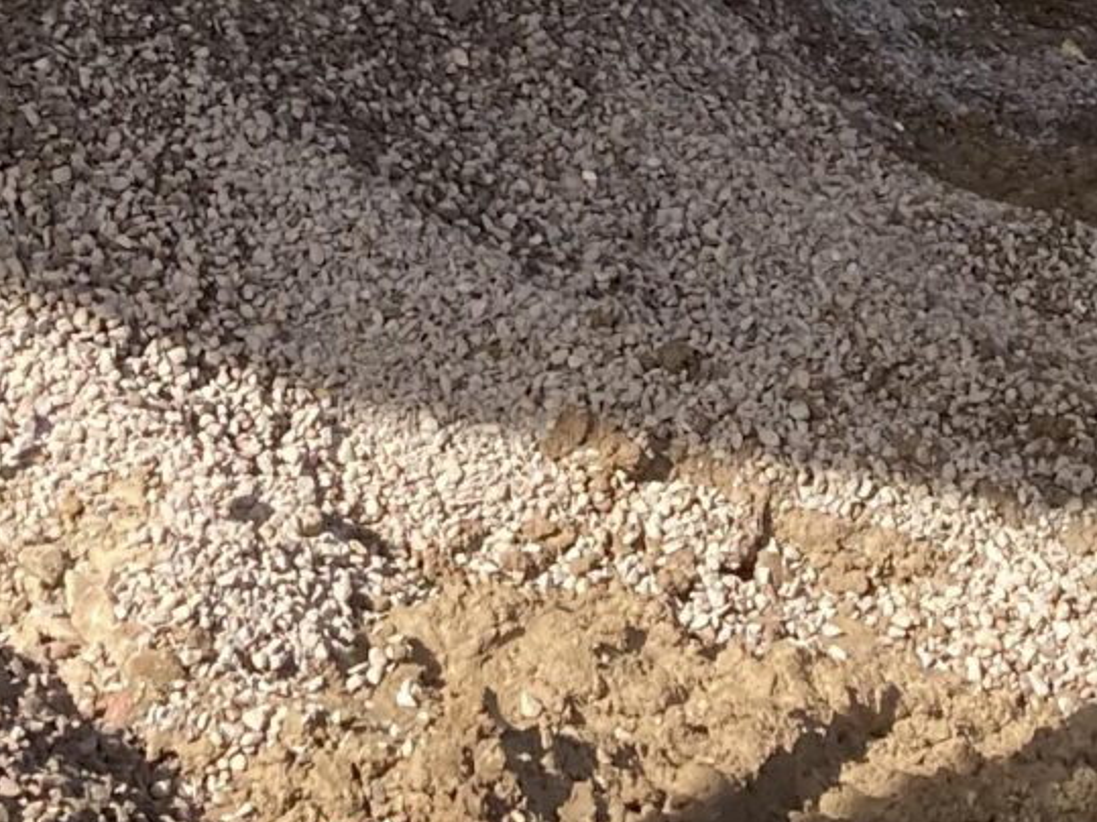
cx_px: 806
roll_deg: -3.6
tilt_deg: -0.9
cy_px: -718
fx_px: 4214
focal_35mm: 133
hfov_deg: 14.8
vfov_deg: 10.4
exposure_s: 1/458
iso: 20
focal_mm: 3.99
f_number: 1.8
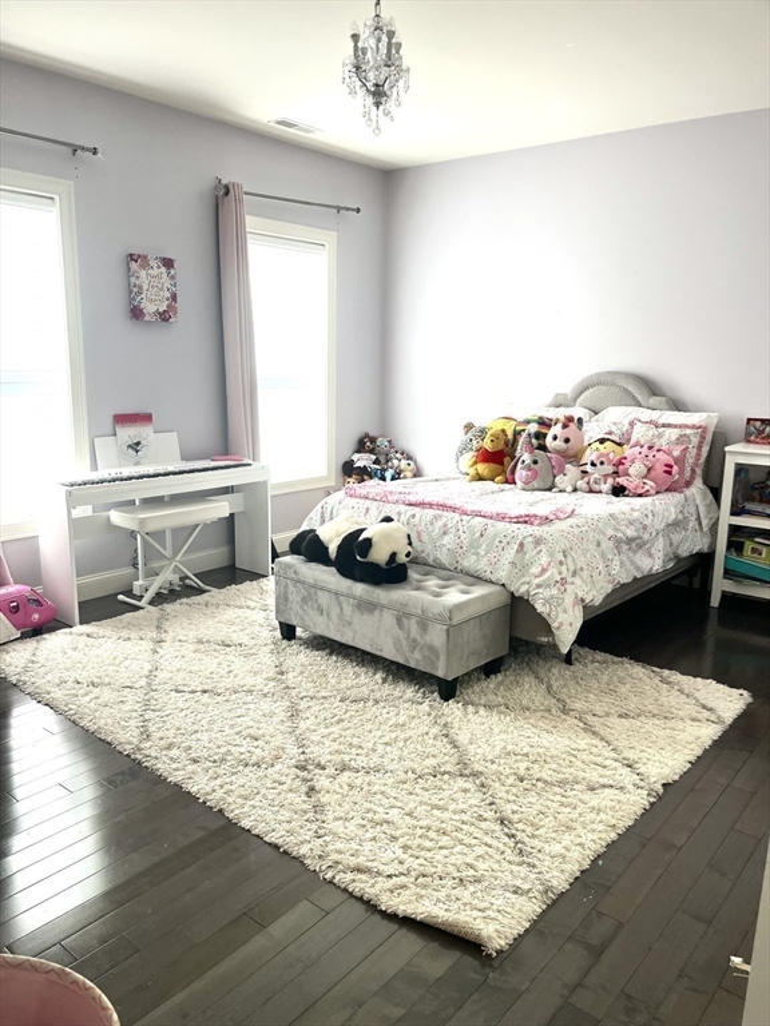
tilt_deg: -11.9
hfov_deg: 53.1
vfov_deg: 67.3
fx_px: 771
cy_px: 513
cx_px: 385
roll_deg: +0.1
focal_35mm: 26
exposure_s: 1/122
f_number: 1.6
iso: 80
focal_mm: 5.1
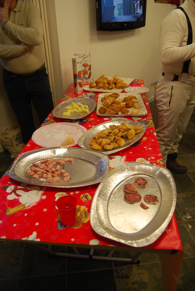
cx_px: 98
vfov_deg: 67.3
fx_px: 219
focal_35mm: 27
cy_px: 146
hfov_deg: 48.0
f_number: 3.5
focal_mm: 18
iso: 200
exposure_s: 1/40
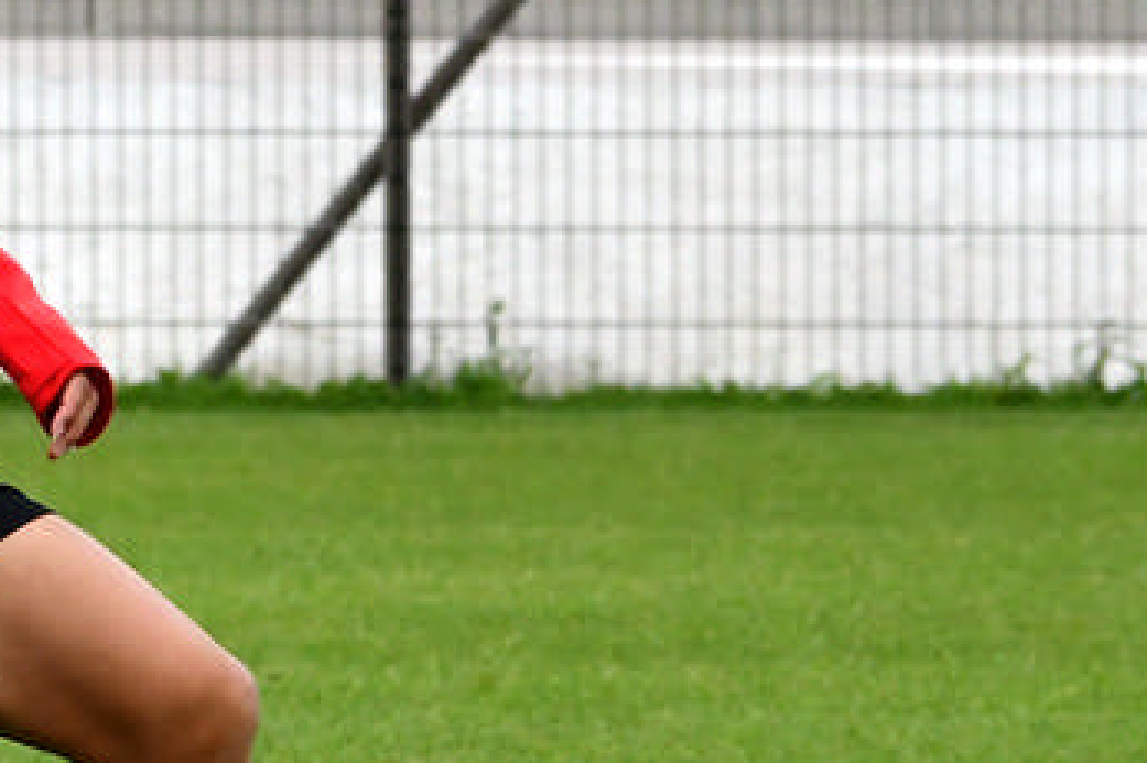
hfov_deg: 2.3
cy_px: 292
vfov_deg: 1.5
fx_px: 28628
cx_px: -155
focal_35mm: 899
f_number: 8
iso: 800
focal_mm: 130
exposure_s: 1/1000
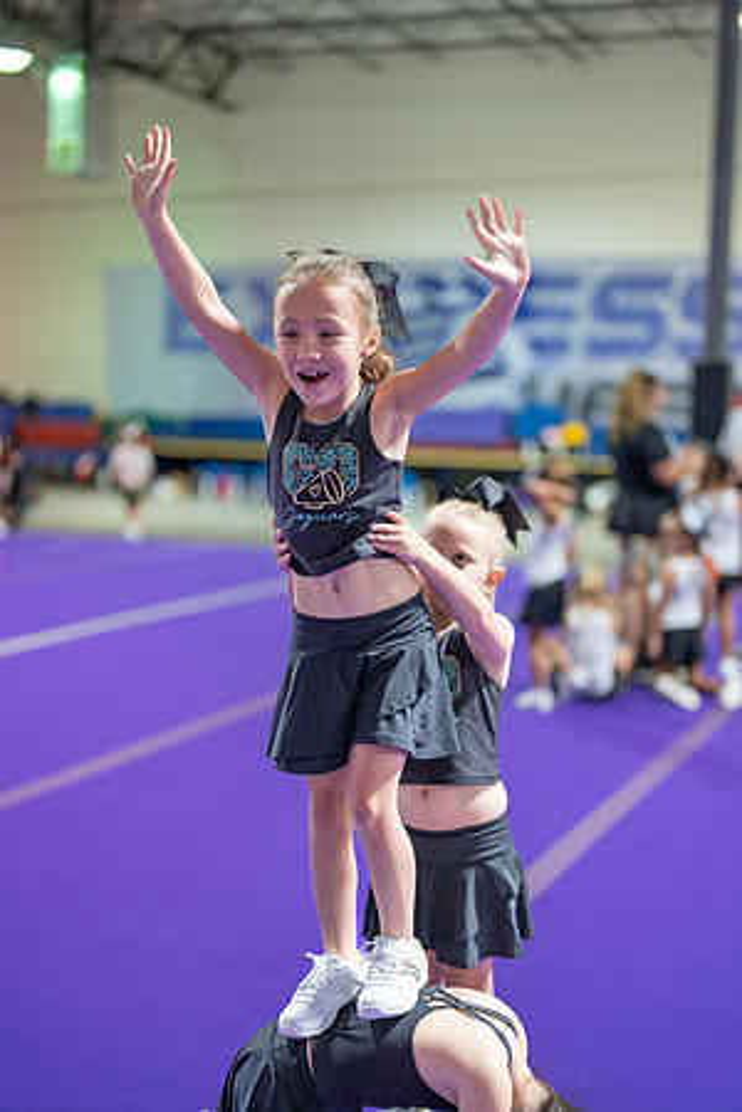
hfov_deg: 27.0
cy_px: 556
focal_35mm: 50
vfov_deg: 39.6
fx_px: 1546
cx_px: 371
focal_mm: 50
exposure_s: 1/320
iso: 800
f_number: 1.2
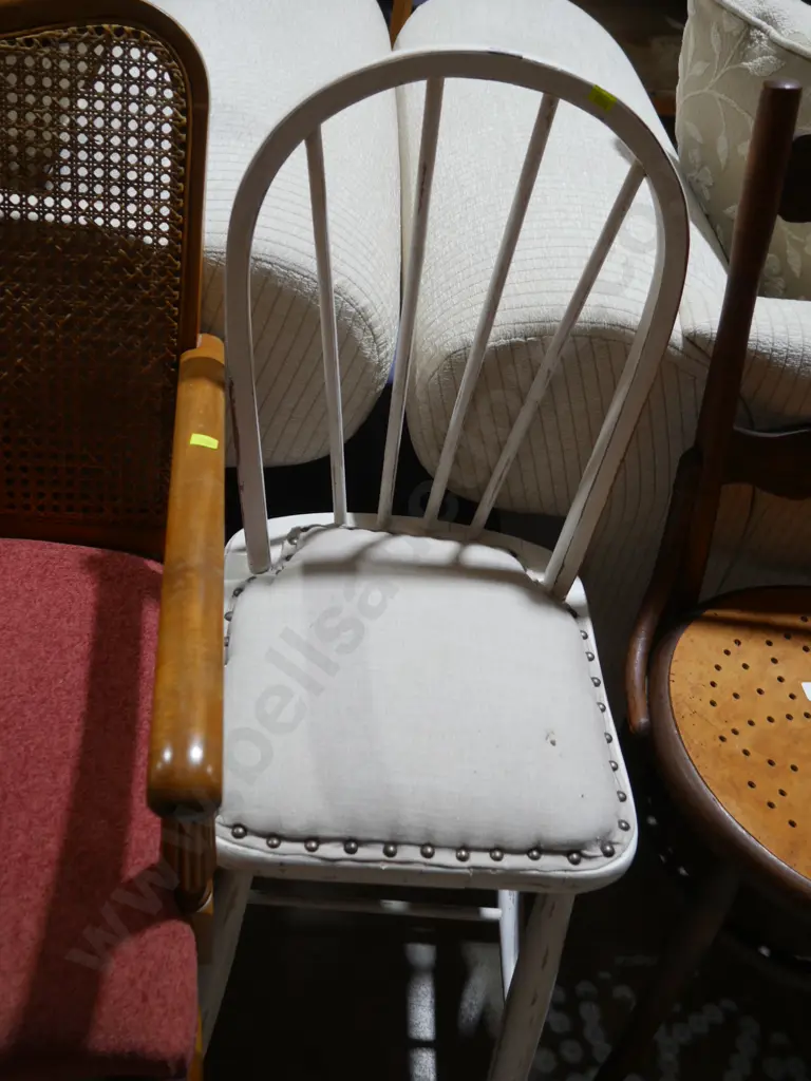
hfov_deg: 39.7
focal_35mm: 36
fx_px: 1125
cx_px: 406
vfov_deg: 51.4
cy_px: 540
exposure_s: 1/60
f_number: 4
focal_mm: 18
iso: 250
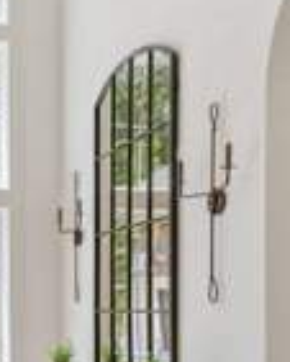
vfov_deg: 27.7
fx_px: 718
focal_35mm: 67
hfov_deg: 19.2
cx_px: -177
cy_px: 293
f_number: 8
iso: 250
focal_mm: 21
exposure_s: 1/100
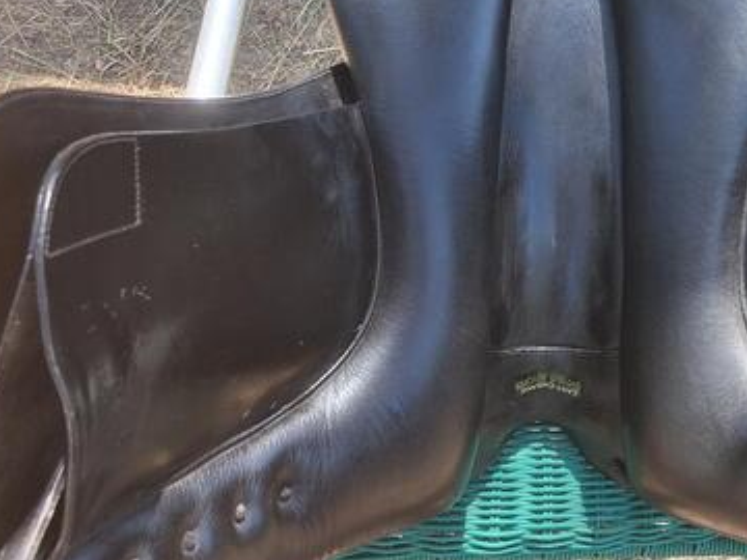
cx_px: 569
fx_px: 1036
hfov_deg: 38.5
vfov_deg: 30.2
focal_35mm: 48
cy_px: 313
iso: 25
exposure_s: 1/100
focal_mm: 4
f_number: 1.8
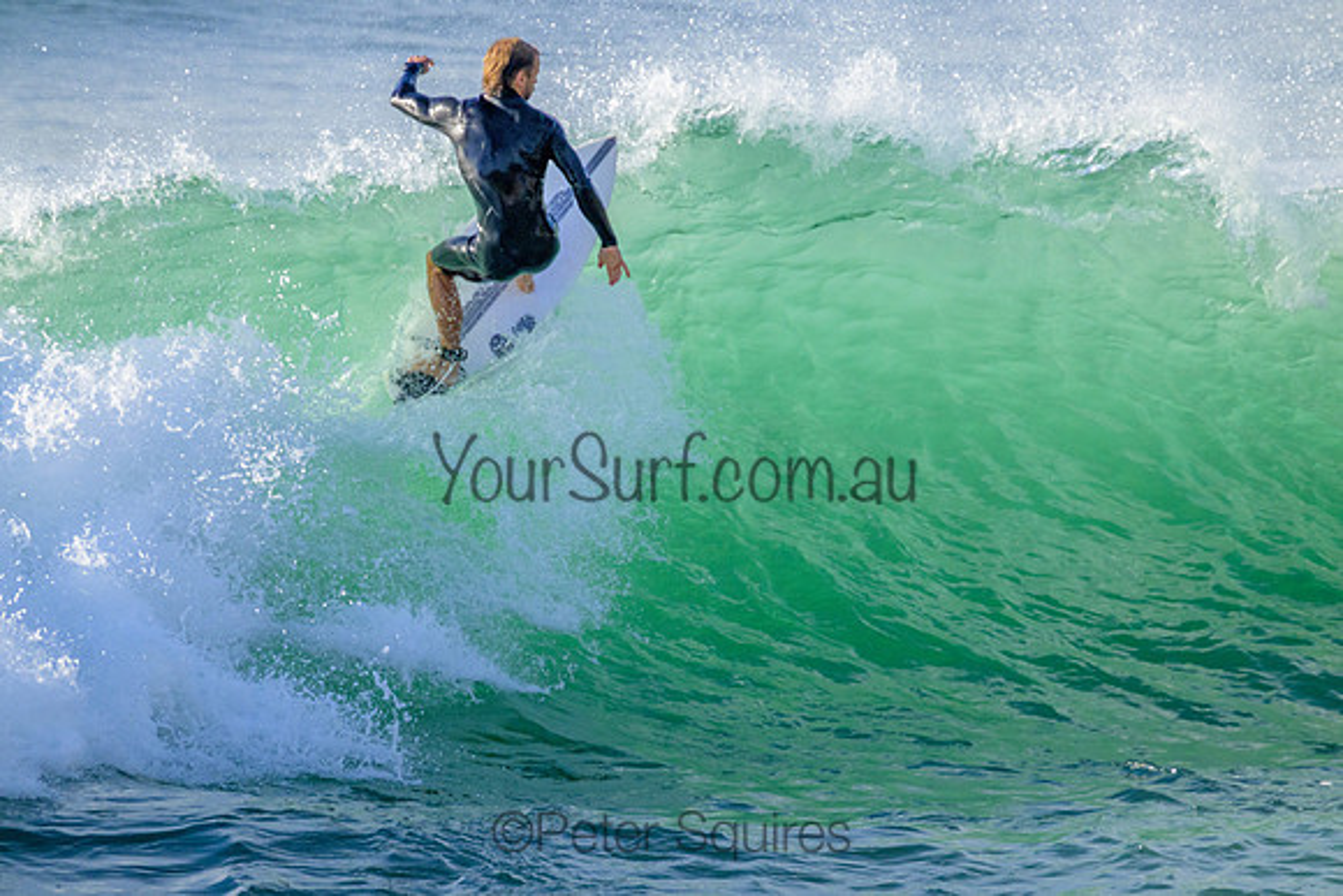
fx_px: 29850
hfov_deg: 2.6
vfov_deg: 1.7
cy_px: 448
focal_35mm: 800
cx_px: 672
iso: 1800
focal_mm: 800
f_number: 11
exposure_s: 1/2000
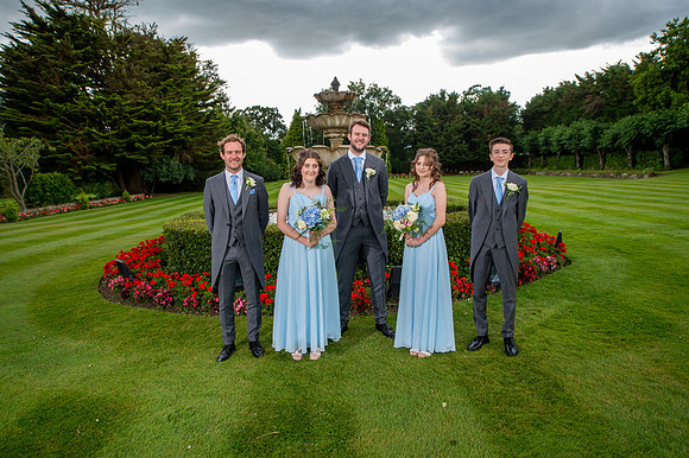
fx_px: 459
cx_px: 344
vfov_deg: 53.1
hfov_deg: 73.8
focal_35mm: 24
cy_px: 229
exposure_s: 1/160
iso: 100
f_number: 4.5
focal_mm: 24
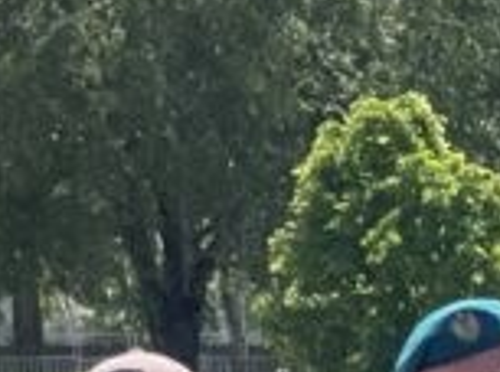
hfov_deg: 5.5
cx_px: 1291
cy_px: 401
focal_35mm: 349
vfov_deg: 4.2
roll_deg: +0.9
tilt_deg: +1.2
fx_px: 5029
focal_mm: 6
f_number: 2
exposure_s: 1/1142
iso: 32
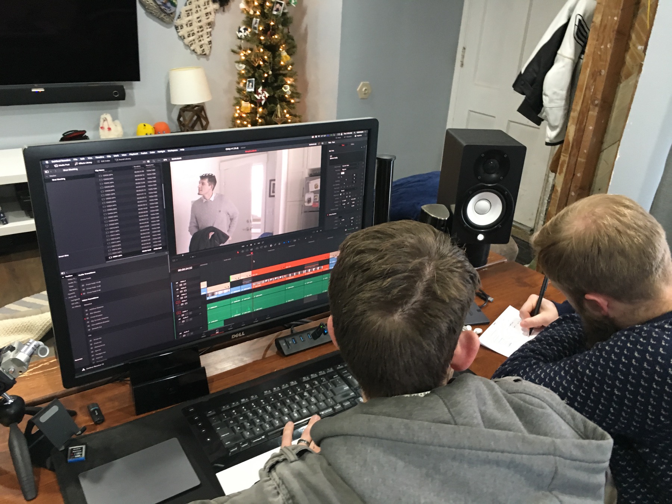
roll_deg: -3.5
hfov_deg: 61.7
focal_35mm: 29
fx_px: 563
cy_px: 252
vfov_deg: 48.2
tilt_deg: -22.9
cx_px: 336
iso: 160
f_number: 2.2
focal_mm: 4.15
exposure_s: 1/30
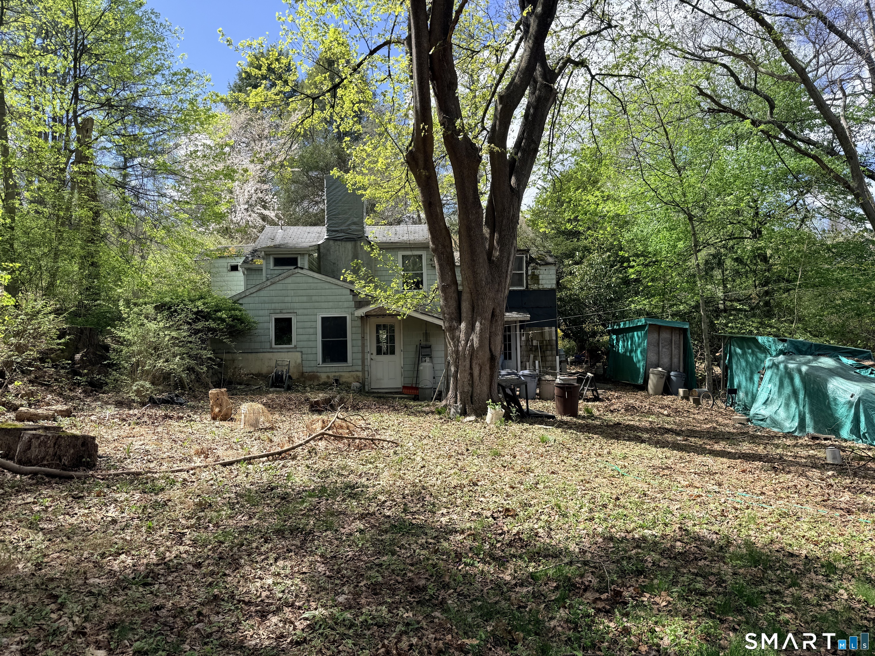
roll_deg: +1.3
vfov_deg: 56.8
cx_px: 438
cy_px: 328
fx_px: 607
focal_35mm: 24
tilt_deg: +3.5
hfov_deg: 71.6
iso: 80
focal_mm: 6.76
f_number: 1.78
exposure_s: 1/2000
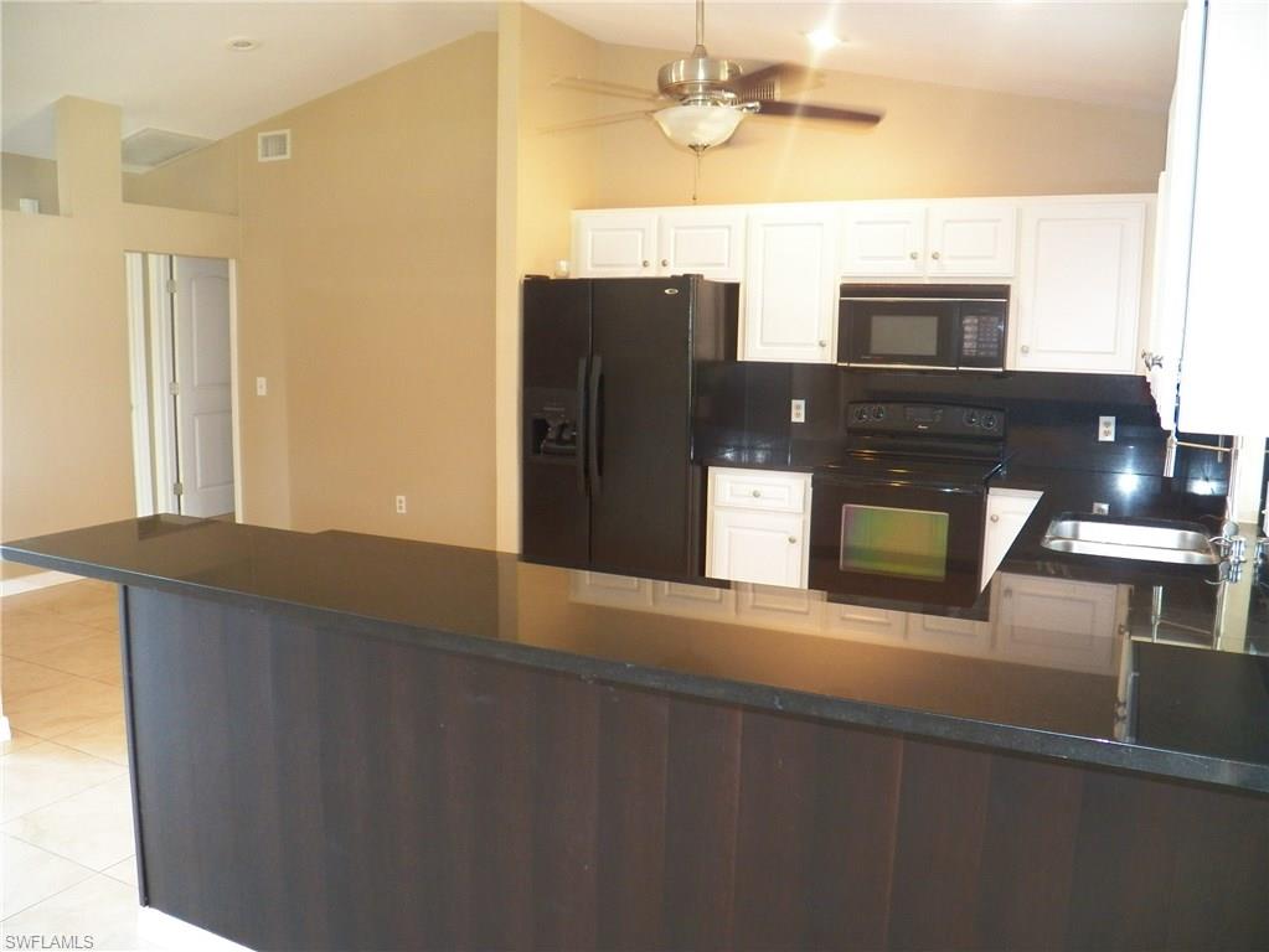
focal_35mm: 28
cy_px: 476
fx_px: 1027
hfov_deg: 63.4
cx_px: 634
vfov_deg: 49.8
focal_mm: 4.9
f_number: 2.8
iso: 320
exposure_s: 1/30
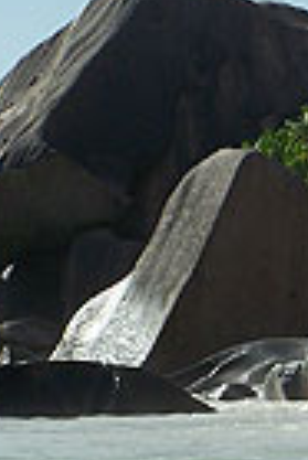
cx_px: 490
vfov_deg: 4.5
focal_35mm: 454
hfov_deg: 3.0
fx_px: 5811
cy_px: 232
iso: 80
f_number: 6.3
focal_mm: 19.4
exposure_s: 1/750
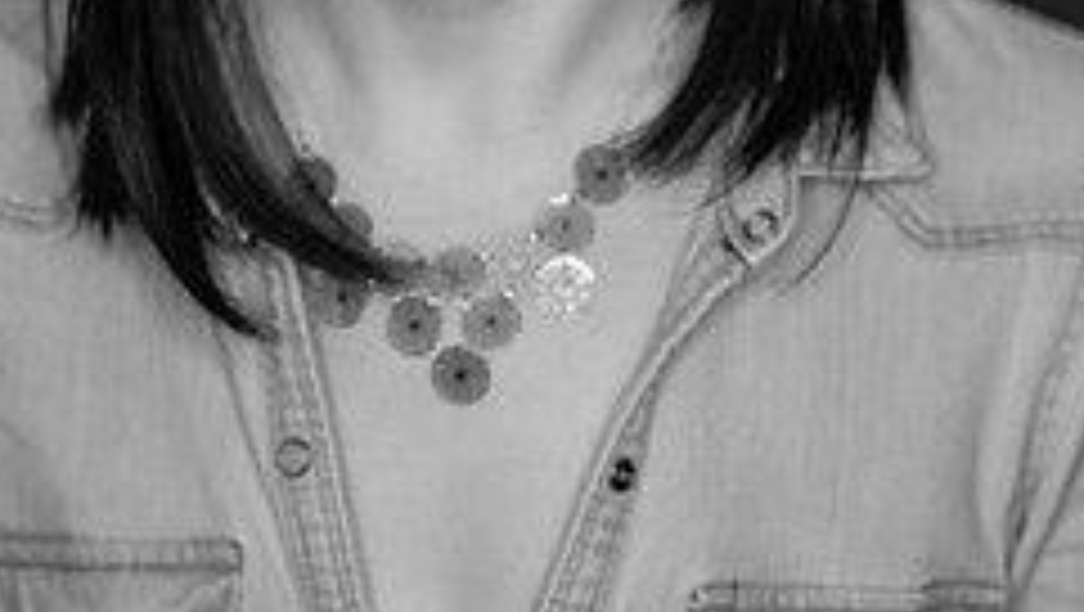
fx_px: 4775
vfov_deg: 7.3
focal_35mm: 166
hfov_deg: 13.0
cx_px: 495
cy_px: -162
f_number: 3.5
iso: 2000
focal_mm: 85
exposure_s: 1/320
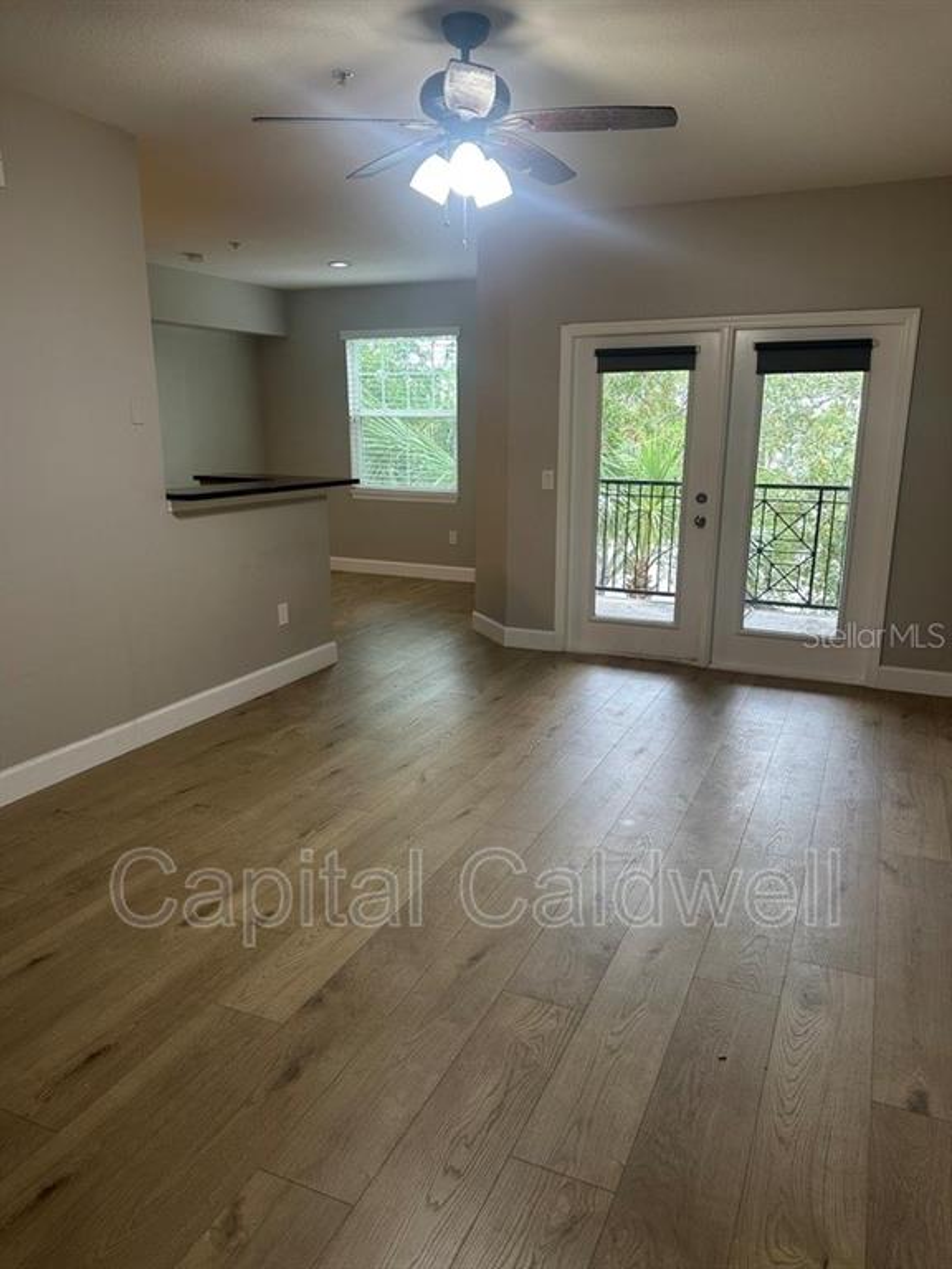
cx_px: 476
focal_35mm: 24
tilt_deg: -11.2
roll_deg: -0.2
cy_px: 634
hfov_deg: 56.8
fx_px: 880
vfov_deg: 71.6
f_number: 1.78
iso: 125
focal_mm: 6.86
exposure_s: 1/60
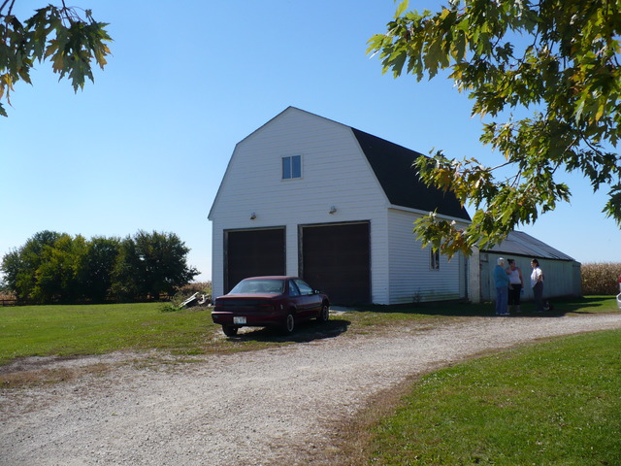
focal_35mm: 37
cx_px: 310
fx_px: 664
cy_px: 233
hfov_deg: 50.1
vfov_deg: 38.7
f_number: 8
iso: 100
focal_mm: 6.1
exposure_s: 1/250
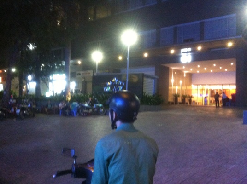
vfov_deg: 40.6
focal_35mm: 35
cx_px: 124
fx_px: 249
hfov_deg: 52.7
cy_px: 92
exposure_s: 1/15
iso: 640
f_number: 2.8
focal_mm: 3.85
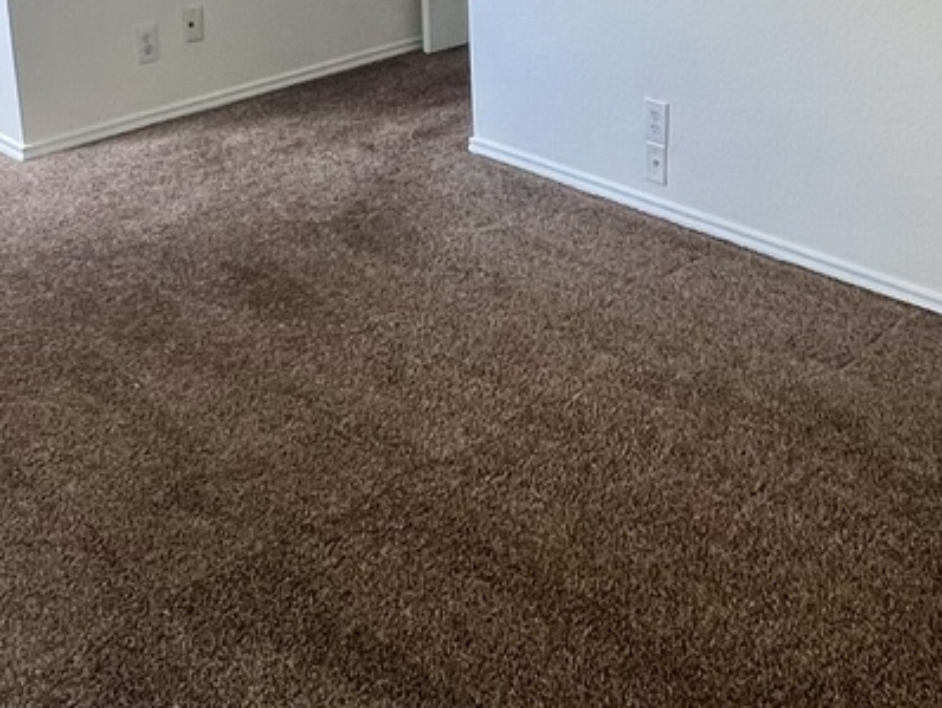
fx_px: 1280
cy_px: 31
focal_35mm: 47
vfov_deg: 29.3
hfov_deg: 40.0
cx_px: 608
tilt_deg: -17.5
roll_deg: -0.9
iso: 80
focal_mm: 1.57
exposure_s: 1/120
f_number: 1.8
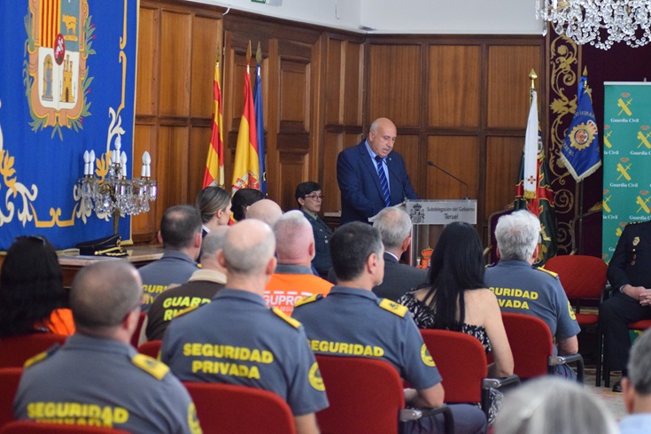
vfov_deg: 6.5
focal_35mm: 210
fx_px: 3797
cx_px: 326
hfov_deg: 9.8
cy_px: 217
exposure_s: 1/320
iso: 6400
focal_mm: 140
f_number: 4.2
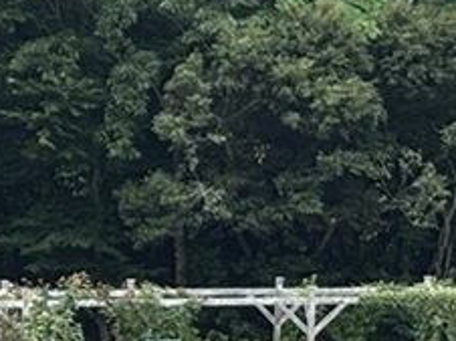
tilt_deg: -11.3
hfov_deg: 6.3
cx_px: -436
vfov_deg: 4.7
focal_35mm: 309
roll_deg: +0.0
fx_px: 4066
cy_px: 873
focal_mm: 5.96
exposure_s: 1/688
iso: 32
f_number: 1.6
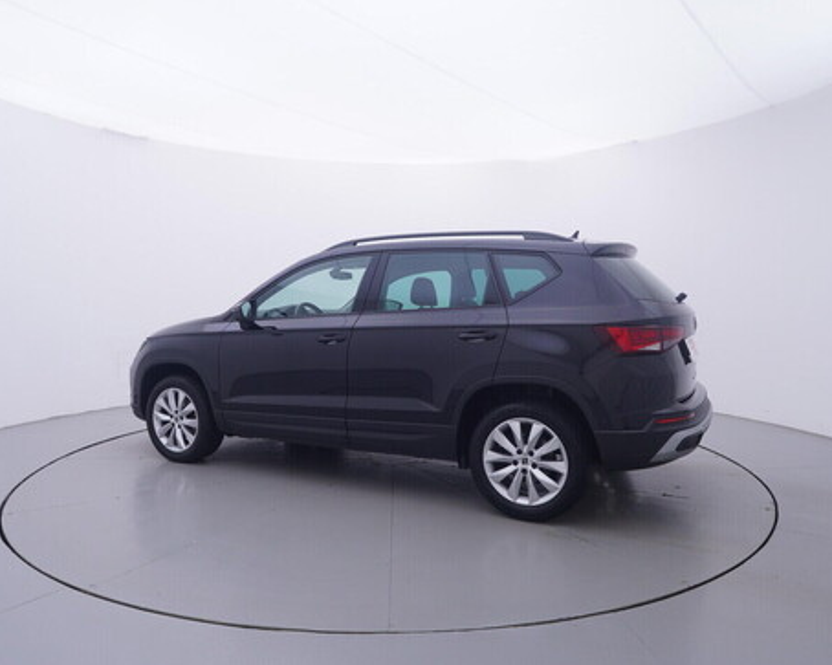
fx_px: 629
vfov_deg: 55.7
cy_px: 334
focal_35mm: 26
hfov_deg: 66.9
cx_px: 408
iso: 200
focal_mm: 15
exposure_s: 1/80
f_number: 5
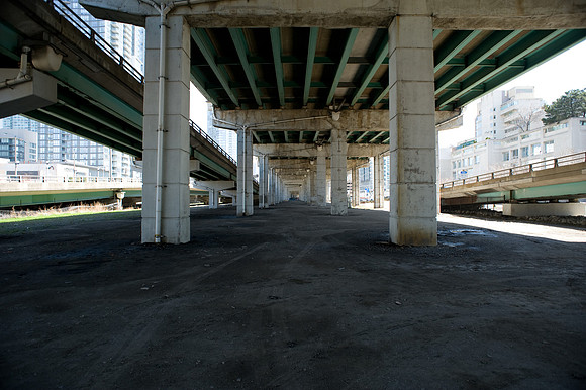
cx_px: 293
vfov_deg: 61.9
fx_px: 325
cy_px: 195
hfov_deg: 84.0
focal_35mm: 20
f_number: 5.6
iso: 200
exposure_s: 1/250
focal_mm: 20
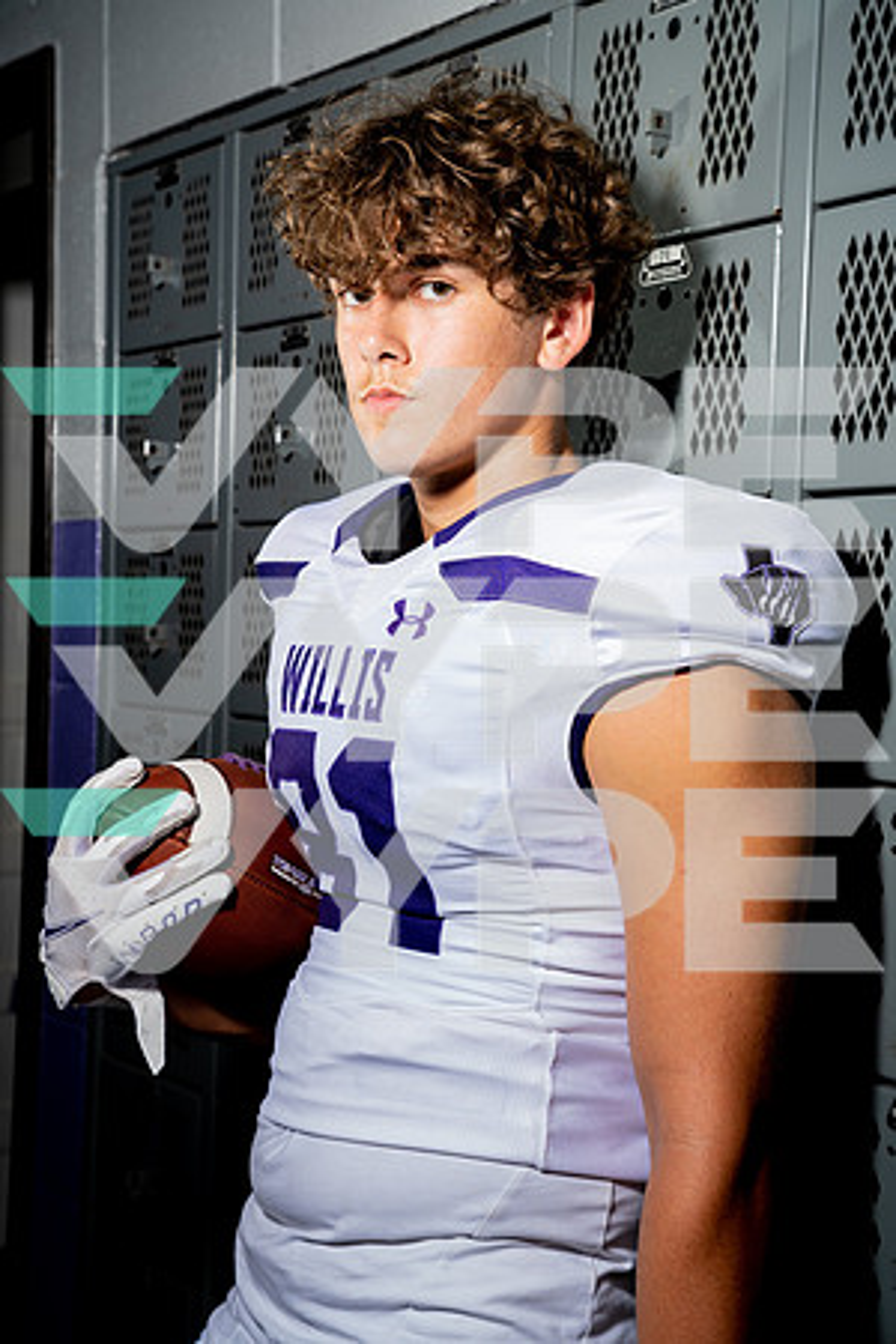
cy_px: 672
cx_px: 448
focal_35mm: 60
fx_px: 2240
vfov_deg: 33.4
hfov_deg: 22.6
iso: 200
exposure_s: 1/250
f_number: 5.6
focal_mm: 60
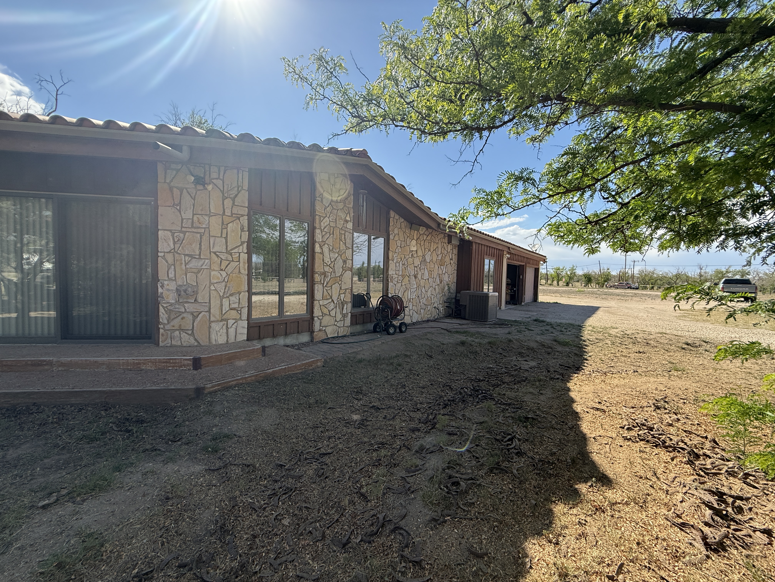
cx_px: 388
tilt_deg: -2.4
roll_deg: -1.9
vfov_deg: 85.7
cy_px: 291
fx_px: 313
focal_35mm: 14
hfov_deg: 102.1
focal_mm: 2.22
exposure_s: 1/1105
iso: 64
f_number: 2.2
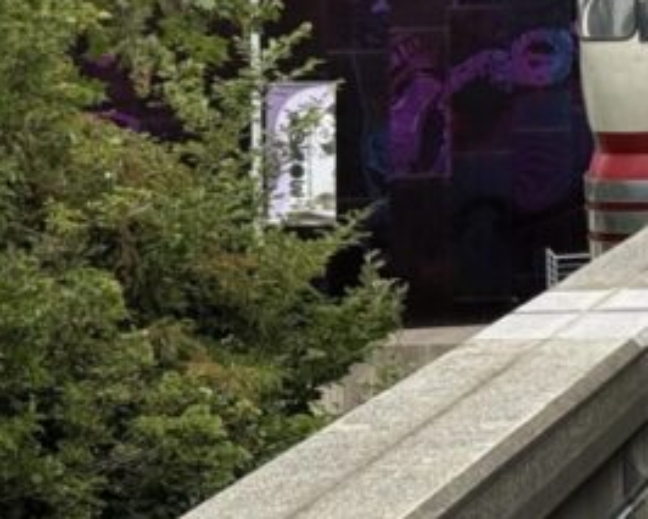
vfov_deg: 8.7
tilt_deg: +0.1
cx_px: 1125
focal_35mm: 176
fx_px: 3377
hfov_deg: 10.4
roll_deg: +1.1
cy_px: -85
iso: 80
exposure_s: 1/657
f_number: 1.78
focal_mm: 6.76
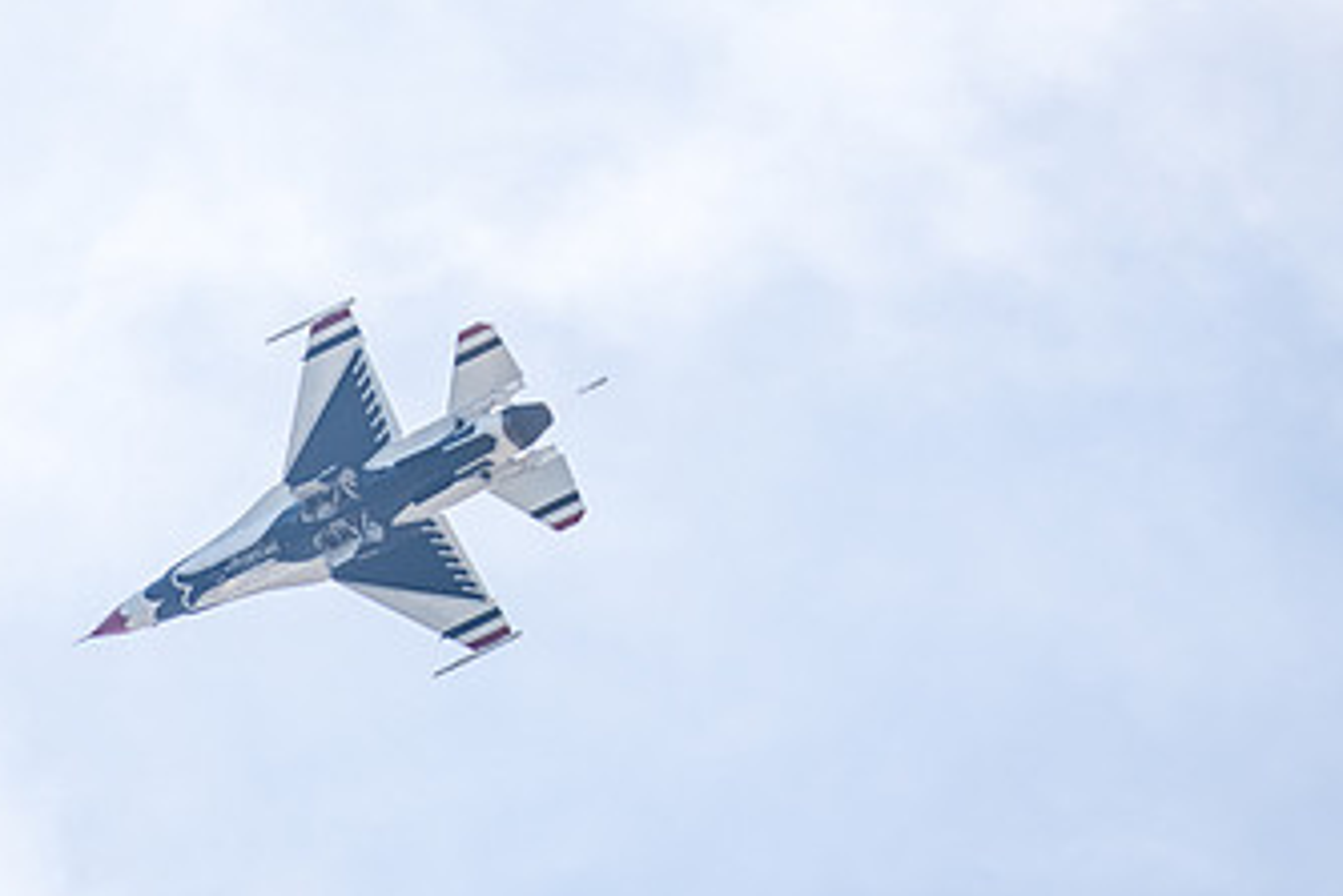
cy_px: 307
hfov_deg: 4.9
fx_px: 15562
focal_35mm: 417
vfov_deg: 3.3
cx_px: 499
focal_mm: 200
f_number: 5
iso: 100
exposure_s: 1/1250
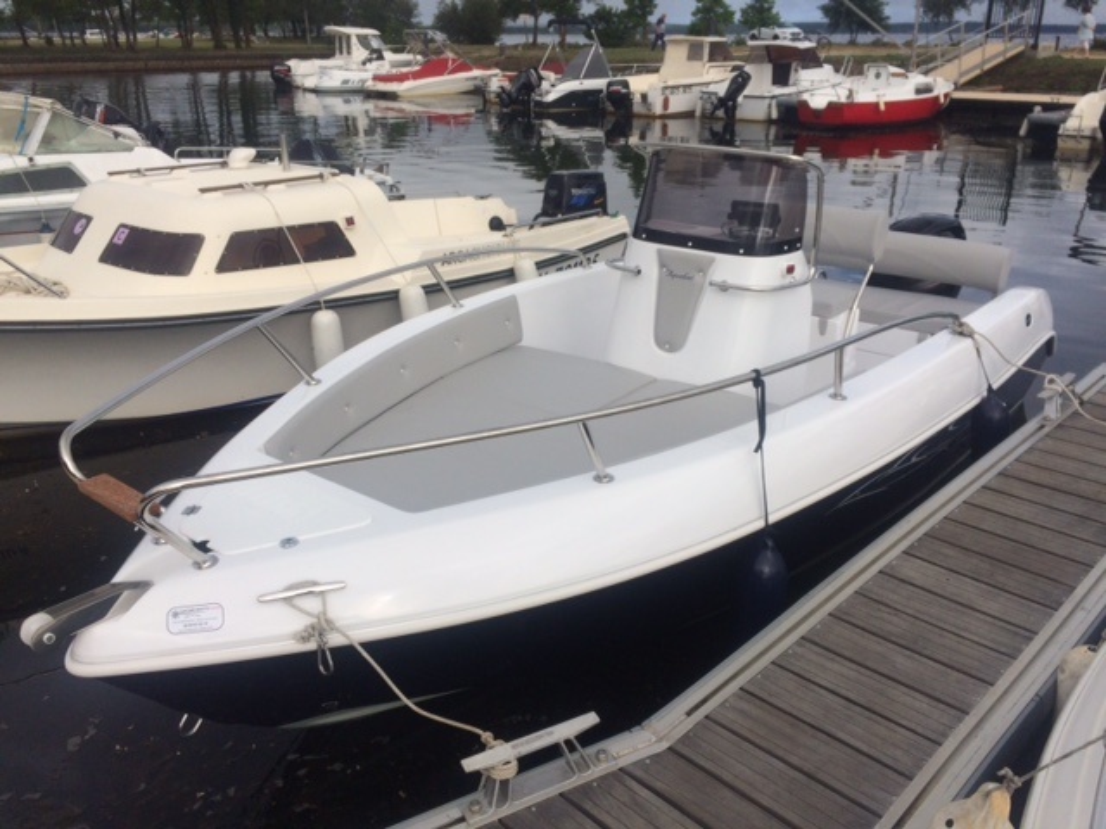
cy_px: 414
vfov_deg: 48.2
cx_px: 553
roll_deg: +0.0
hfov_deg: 61.7
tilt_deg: -18.6
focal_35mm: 29
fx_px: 927
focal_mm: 4.15
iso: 32
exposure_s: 1/3165
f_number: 2.2
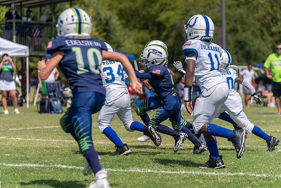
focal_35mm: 148
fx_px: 1155
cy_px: 94
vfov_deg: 9.3
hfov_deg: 13.9
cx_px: 140
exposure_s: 1/1600
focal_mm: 148
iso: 100
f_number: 4
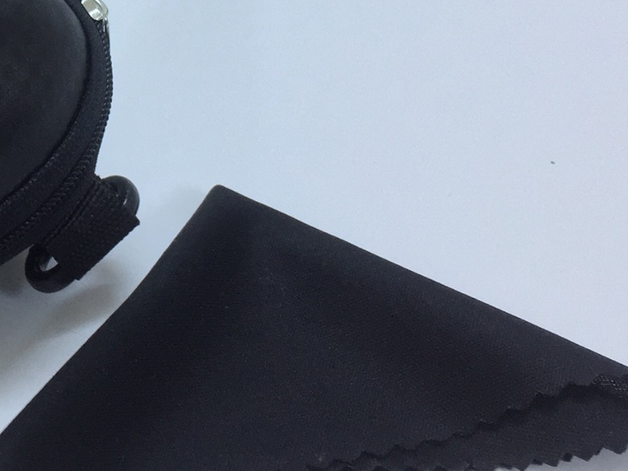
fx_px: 1324
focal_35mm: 73
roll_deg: +0.6
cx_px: -10
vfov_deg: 19.5
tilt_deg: -38.9
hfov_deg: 25.3
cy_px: -7
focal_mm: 4.15
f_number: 2.2
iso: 64
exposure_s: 1/30
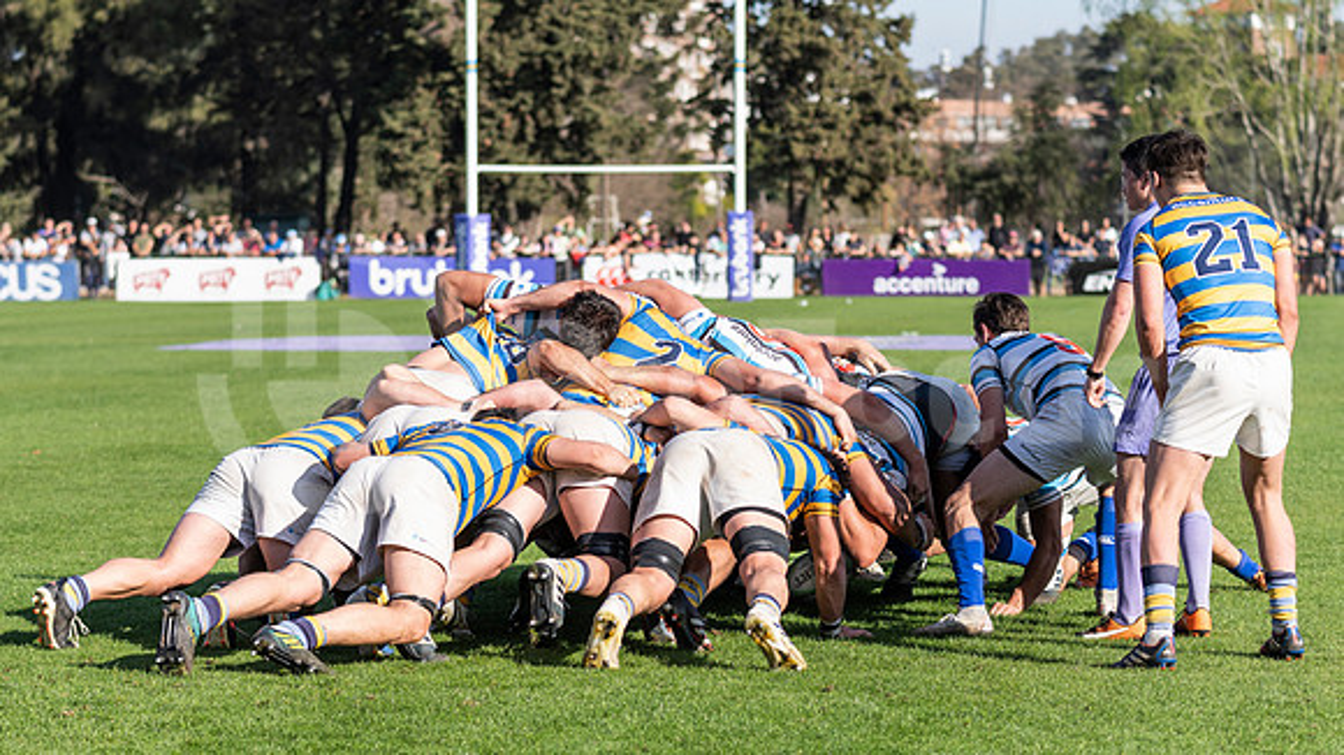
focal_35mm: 138
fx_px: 4920
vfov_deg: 8.8
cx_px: 605
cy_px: 374
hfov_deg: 15.6
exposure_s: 1/1000
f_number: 2.8
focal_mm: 74
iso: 100
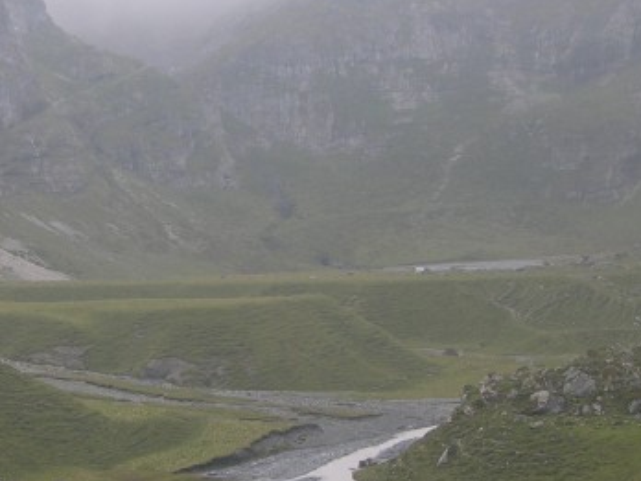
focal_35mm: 103
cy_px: 280
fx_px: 1907
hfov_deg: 19.0
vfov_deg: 14.4
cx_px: 162
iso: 50
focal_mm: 8.9
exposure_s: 1/138
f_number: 4.5
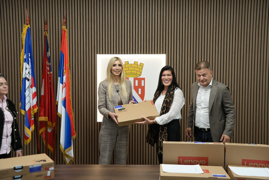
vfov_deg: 31.2
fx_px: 321
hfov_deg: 45.4
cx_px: 134
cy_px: 90
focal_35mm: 43
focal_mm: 43
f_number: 4
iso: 1250
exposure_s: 1/160
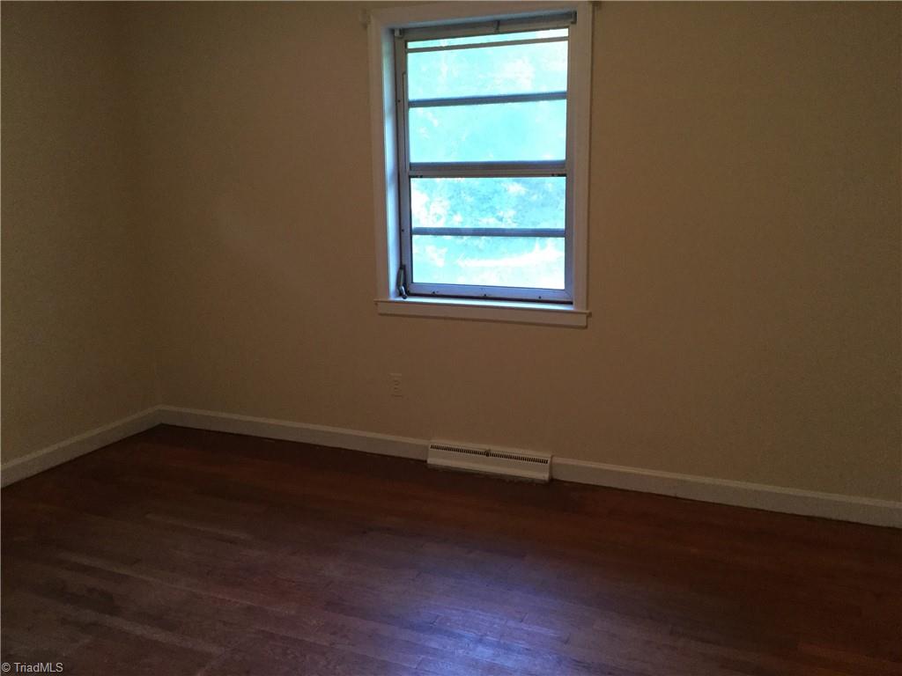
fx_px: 808
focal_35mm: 31
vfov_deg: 45.4
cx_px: 451
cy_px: 338
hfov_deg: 58.4
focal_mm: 3.3
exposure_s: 1/24
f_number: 2.4
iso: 200
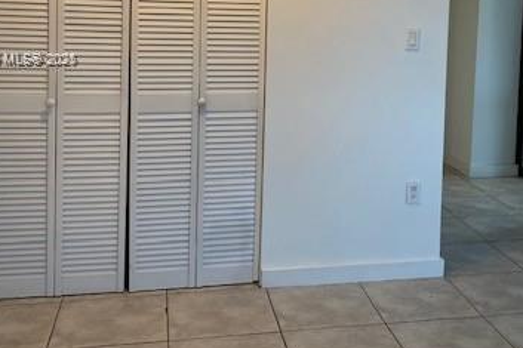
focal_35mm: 49
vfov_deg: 26.9
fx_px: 711
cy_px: 61
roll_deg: -2.2
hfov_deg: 39.9
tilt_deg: -4.7
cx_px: 345
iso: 200
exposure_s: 1/60
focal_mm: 4.25
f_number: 1.8
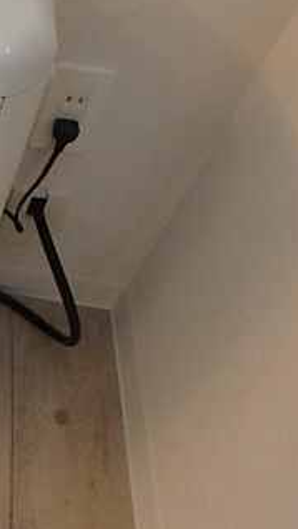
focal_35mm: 46
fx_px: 646
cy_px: 230
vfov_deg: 44.5
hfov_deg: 20.7
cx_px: -188
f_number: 3.5
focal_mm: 3.7
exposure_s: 1/30
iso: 500
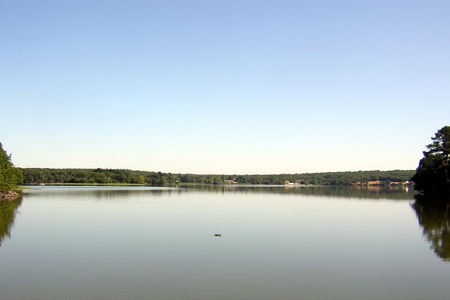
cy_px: 176
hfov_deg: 48.5
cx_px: 217
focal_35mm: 40
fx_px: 500
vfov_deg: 33.3
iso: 100
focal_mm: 4.7
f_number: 5.2
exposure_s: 1/295
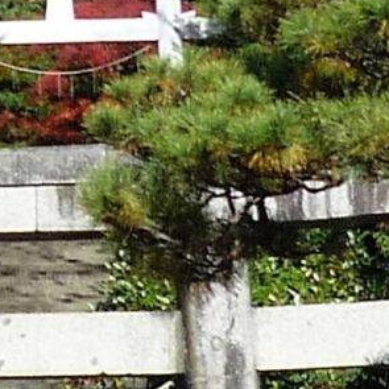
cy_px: 182
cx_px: -251
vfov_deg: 6.9
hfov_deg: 6.8
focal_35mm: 253
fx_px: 3217
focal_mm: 5.5
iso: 100
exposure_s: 1/160
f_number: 8
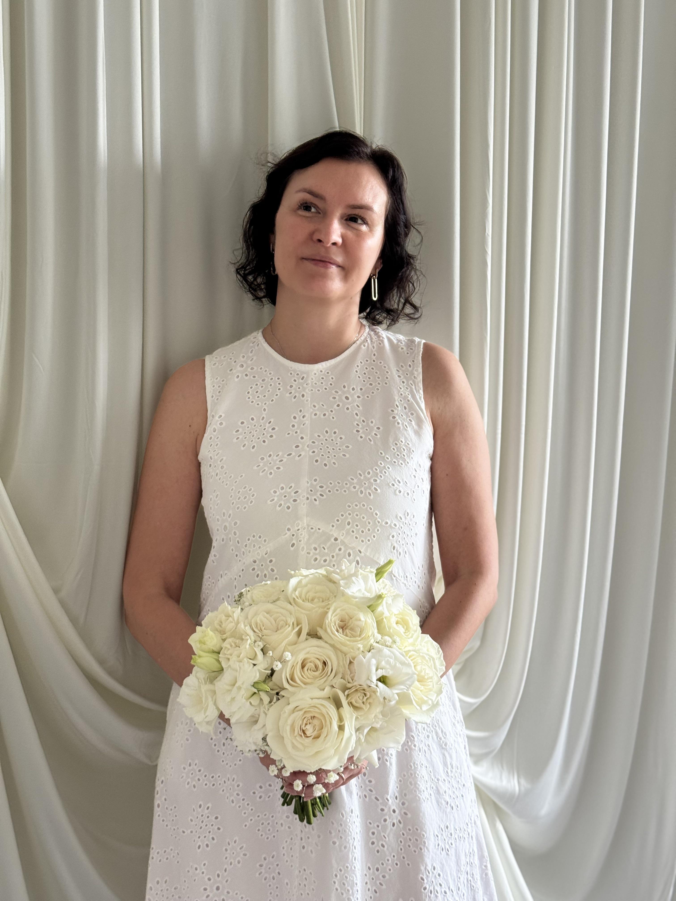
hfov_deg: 30.3
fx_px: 1250
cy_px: 450
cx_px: 338
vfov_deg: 39.7
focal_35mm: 48
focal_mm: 6.76
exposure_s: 1/60
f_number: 1.78
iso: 160
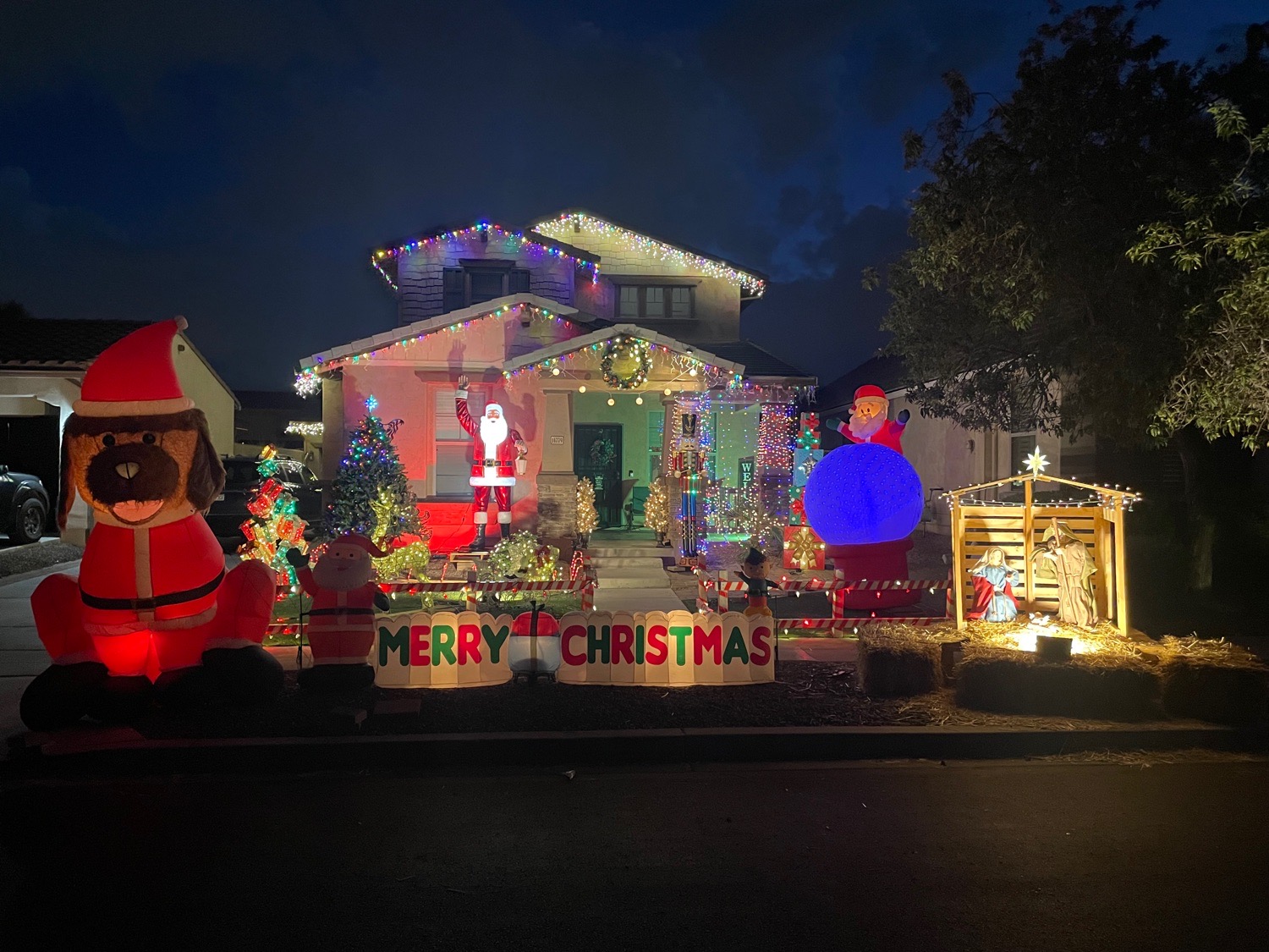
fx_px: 953
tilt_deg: +0.0
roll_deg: -0.1
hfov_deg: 67.3
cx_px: 634
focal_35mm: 26
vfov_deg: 53.1
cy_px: 476
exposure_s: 1/30
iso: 500
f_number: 1.6
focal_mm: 4.2
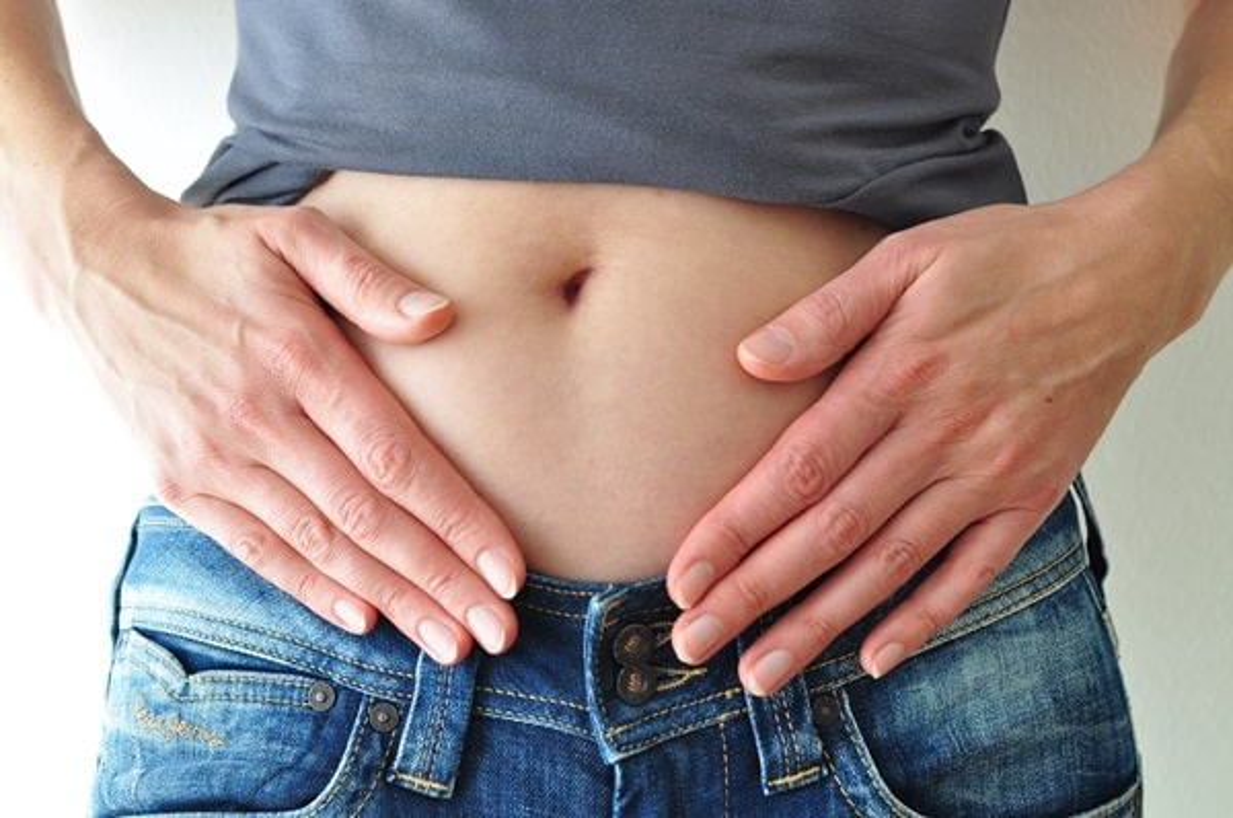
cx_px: 616
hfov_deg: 37.9
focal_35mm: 52
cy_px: 409
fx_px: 1795
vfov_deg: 25.7
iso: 200
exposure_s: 1/60
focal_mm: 35
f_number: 4.5
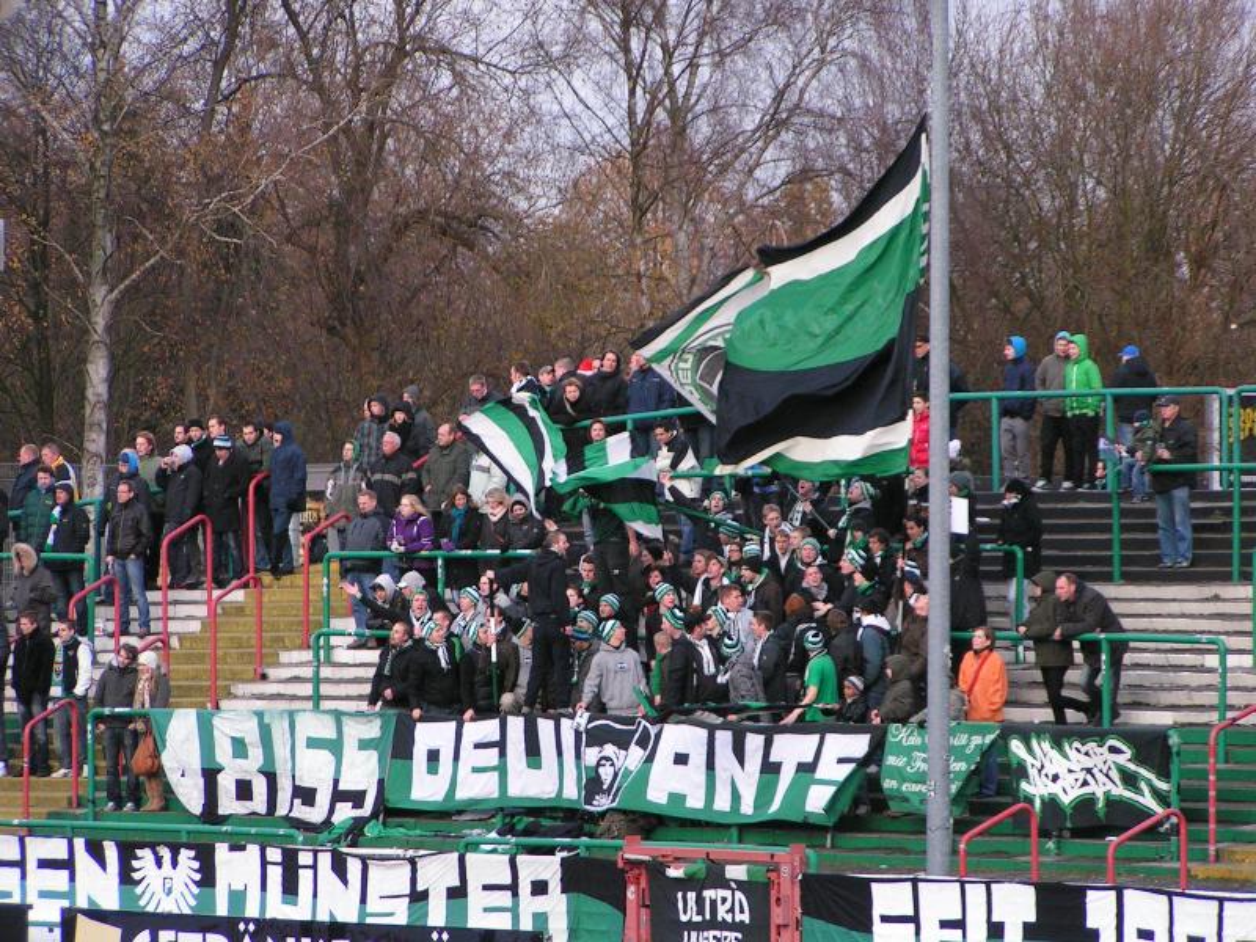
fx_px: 7474
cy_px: 471
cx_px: 628
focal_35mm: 206
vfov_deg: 7.2
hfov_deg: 9.6
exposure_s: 1/250
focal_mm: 31.5
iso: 125
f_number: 3.5
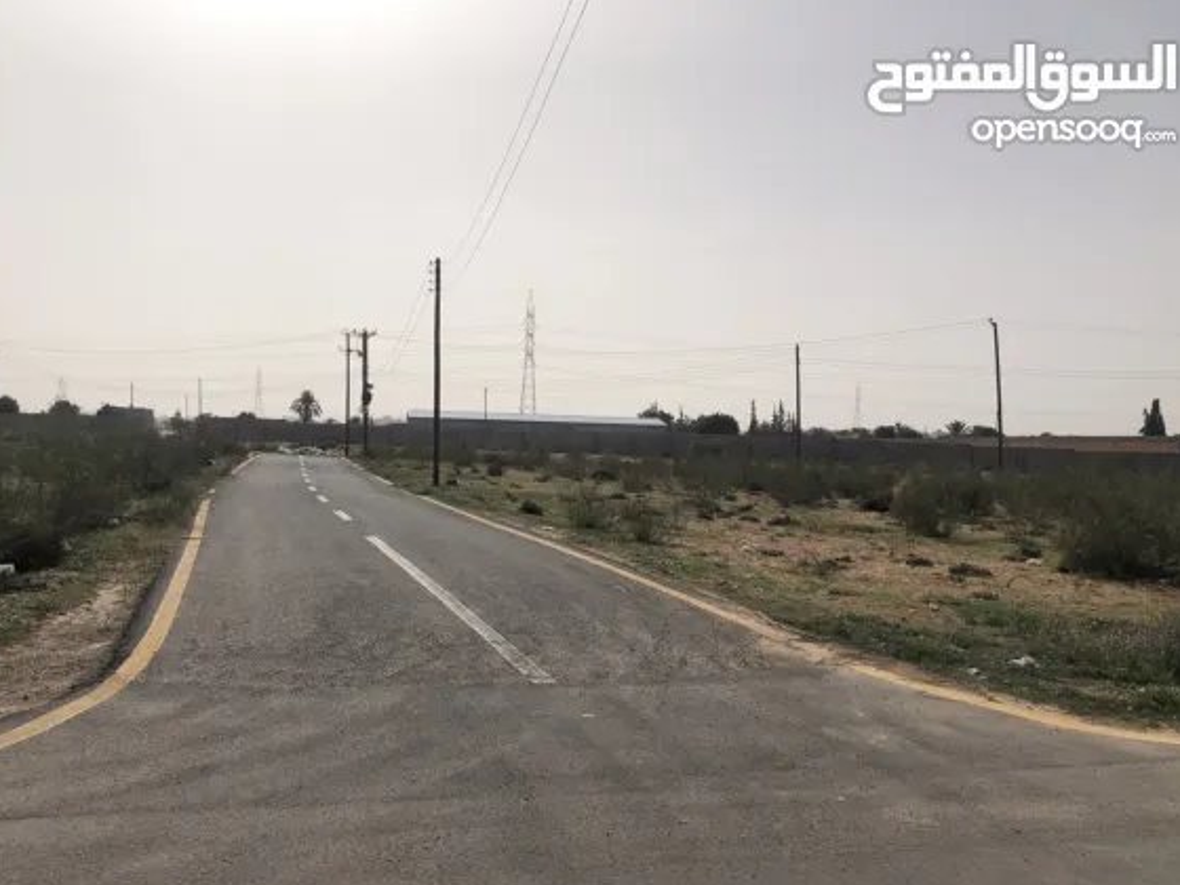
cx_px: 552
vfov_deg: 44.1
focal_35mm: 32
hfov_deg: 56.8
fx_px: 1091
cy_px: 499
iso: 20
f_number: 1.8
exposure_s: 1/8130
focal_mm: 4
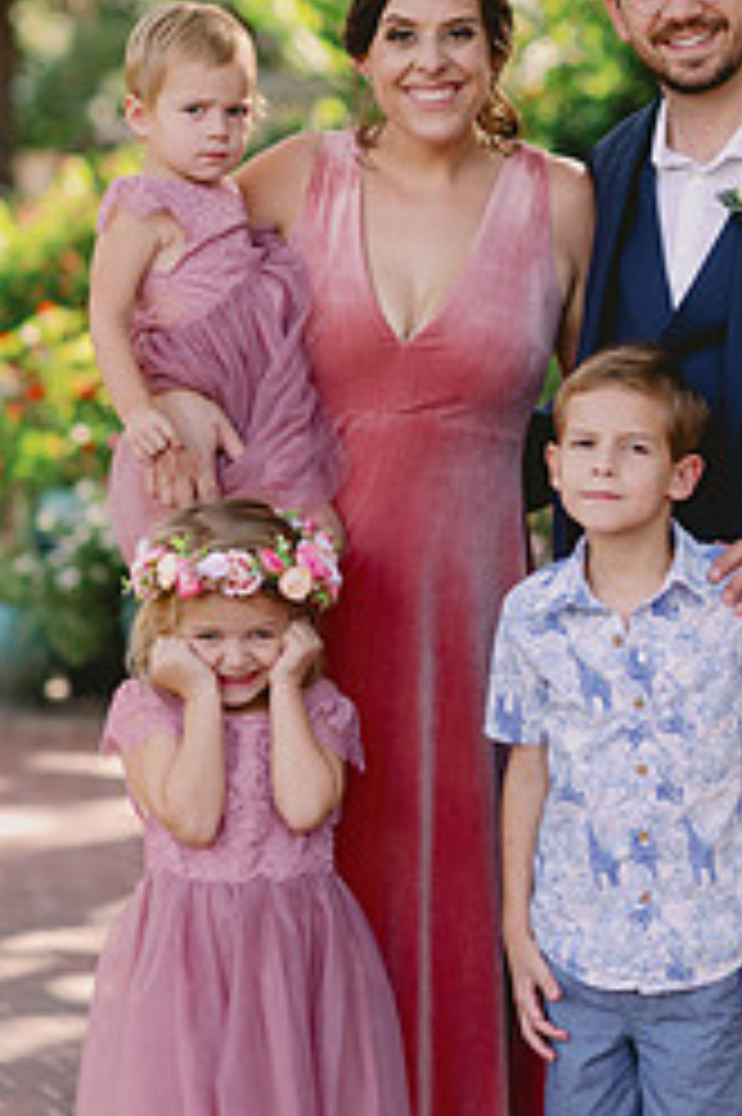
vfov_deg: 13.3
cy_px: 562
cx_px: 537
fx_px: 4767
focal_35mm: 154
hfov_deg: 8.9
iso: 80
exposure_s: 1/320
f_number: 2.5
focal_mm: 85
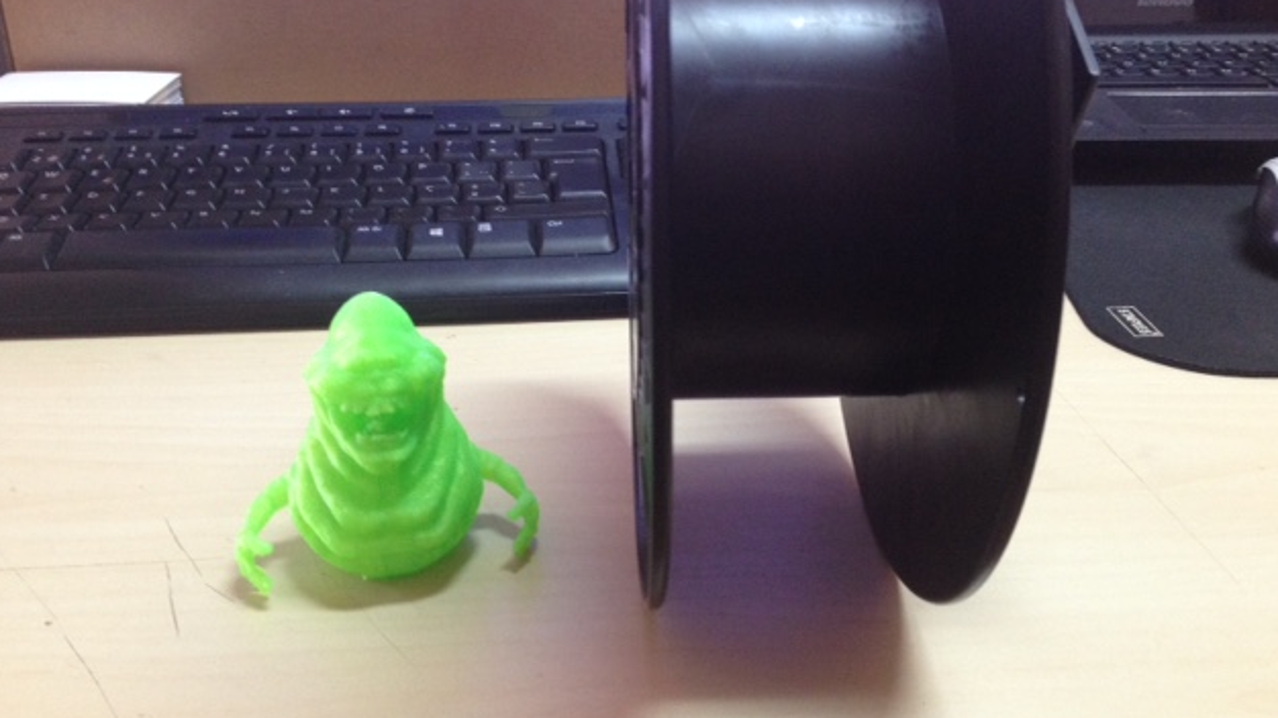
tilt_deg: -27.8
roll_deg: -0.6
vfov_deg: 30.4
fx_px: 1321
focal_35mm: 39
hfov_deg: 51.6
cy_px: 320
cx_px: 641
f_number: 2.4
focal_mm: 4.28
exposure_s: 1/20
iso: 160
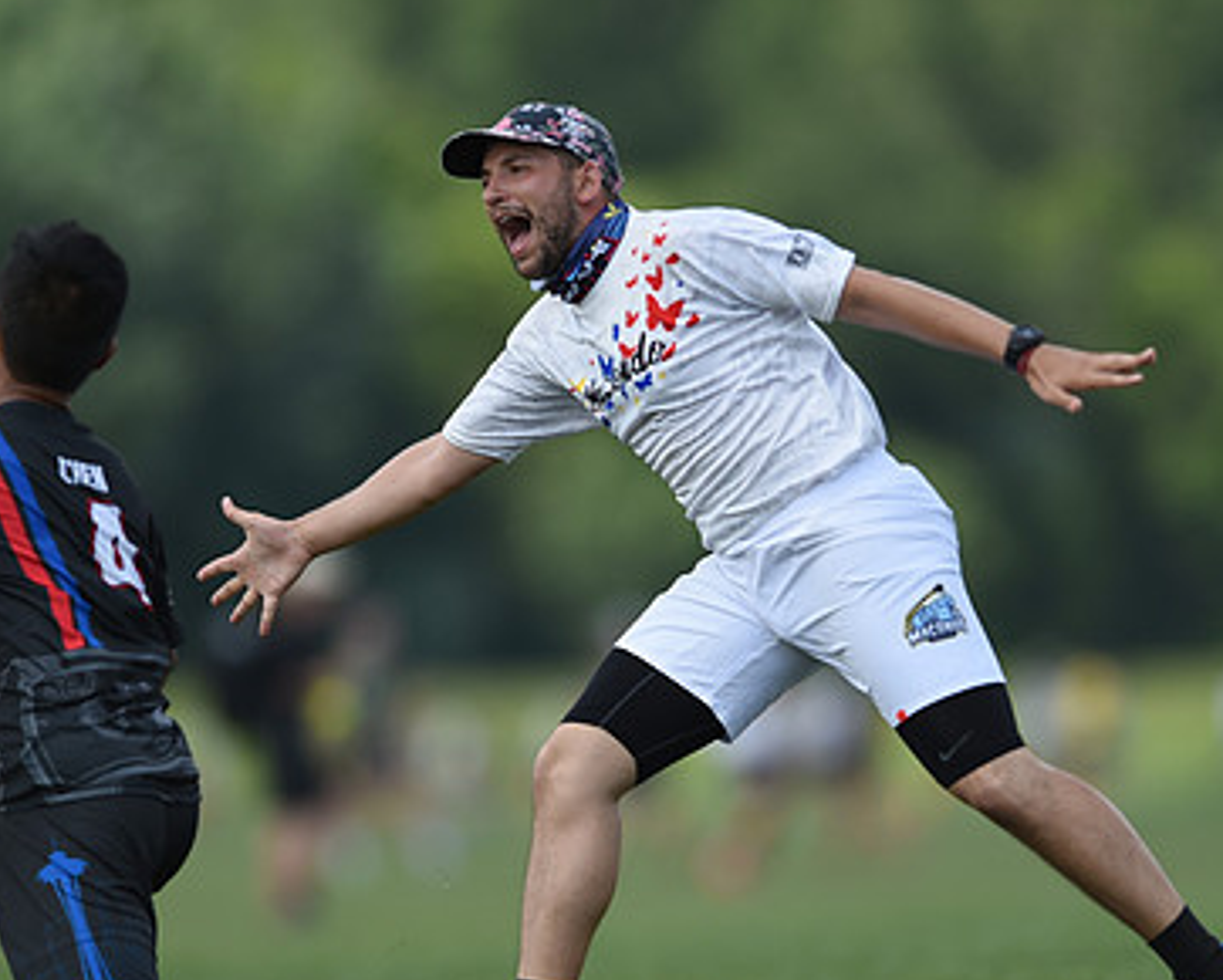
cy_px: 569
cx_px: 699
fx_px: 21729
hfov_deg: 3.2
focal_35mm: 600
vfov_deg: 2.6
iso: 100
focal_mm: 400
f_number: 2.8
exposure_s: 1/1000
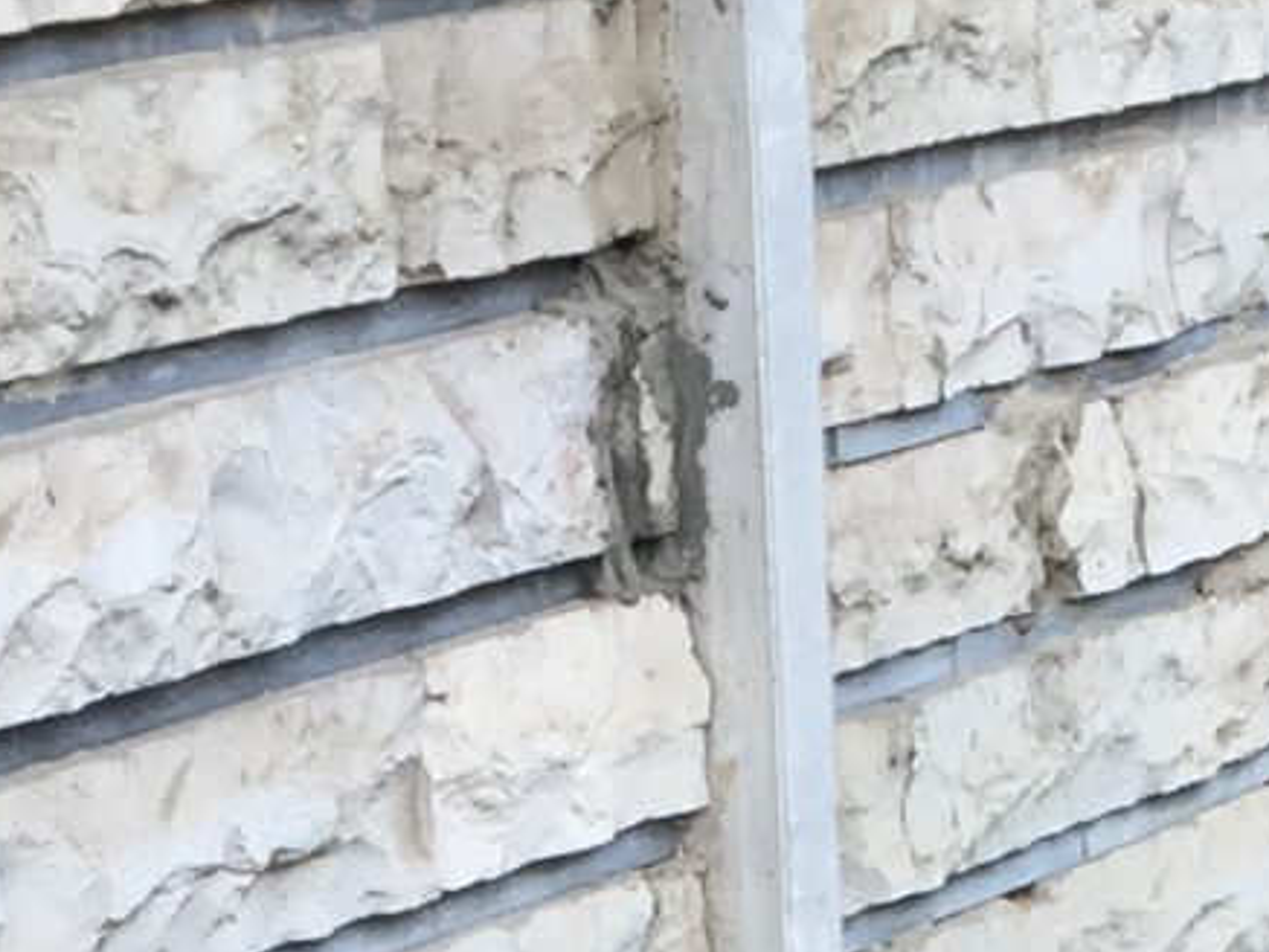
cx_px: 1356
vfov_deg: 8.1
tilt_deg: -25.2
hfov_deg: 11.5
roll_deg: -0.4
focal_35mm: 170
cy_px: 2261
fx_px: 6234
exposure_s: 1/100
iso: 40
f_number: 2.2
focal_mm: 4.15
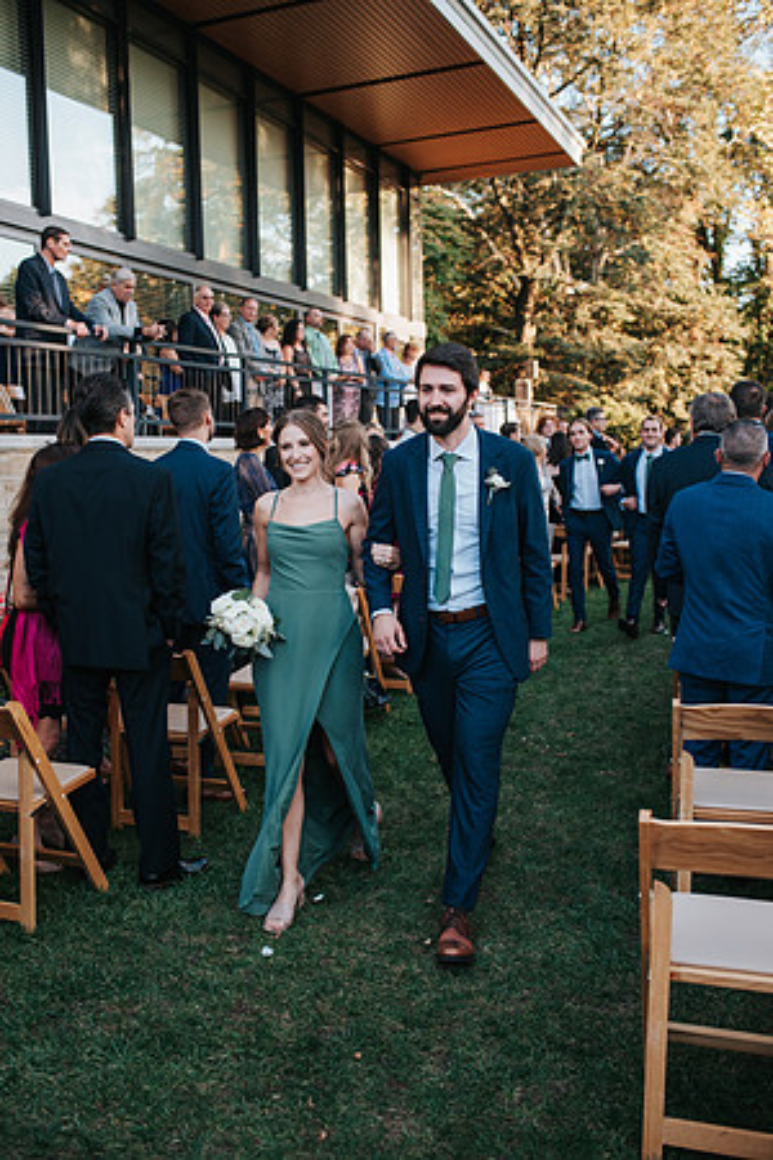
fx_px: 1127
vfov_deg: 54.4
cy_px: 580
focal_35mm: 35
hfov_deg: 37.9
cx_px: 386
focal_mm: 35
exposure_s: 1/800
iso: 1000
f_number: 3.2
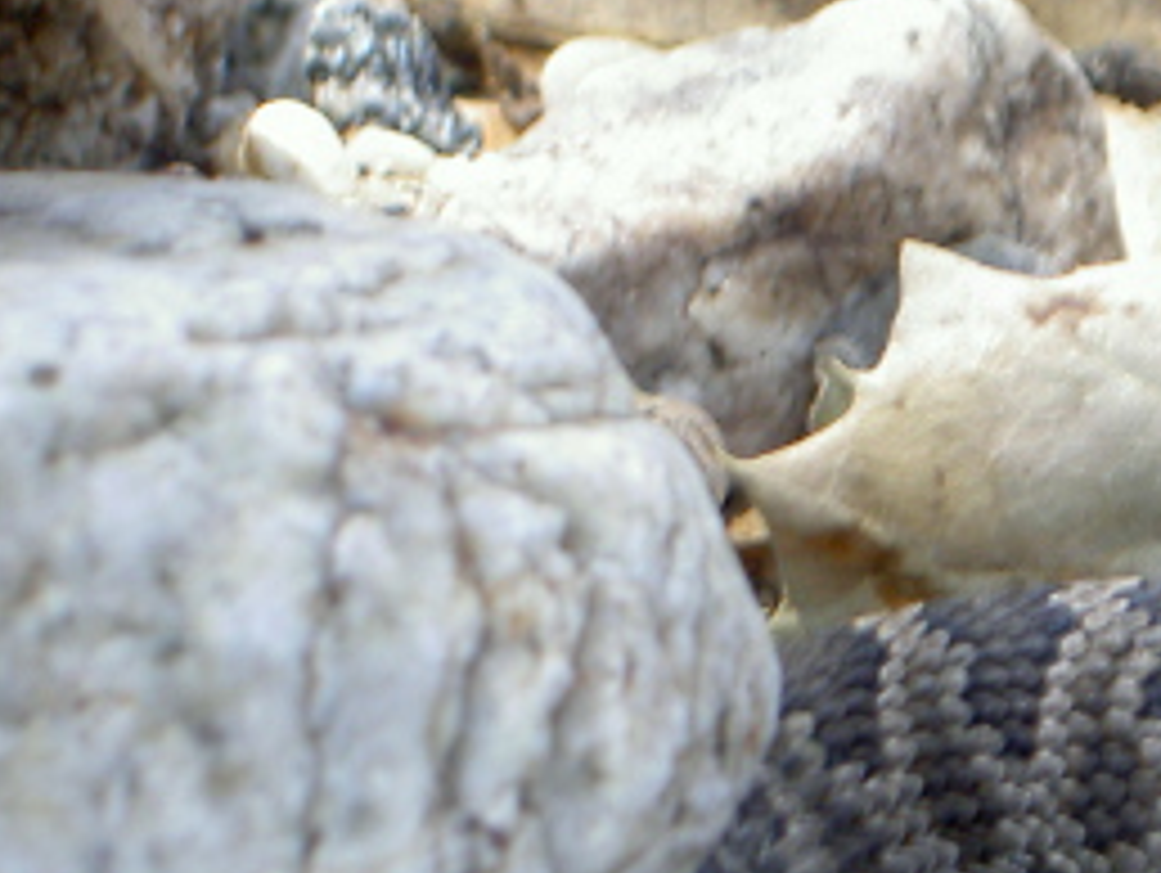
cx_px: 1390
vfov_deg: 6.0
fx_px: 8326
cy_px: 976
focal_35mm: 248
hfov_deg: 7.9
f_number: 4.5
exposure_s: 1/20
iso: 100
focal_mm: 20.6
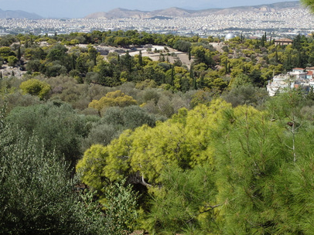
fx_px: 626
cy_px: 107
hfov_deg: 28.2
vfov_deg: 21.3
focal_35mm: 69
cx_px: 140
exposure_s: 1/800
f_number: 5.1
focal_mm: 10
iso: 125
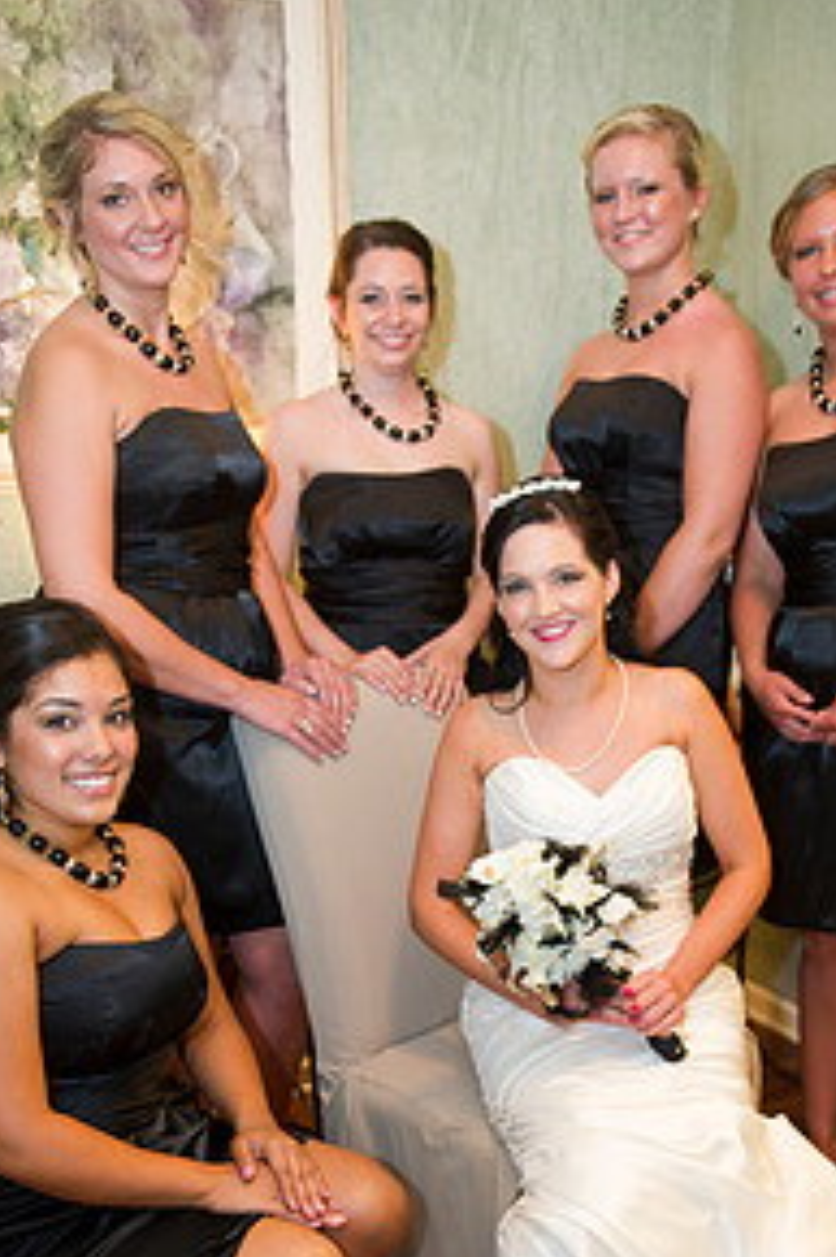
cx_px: 483
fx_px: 1569
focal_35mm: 45
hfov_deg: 29.8
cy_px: 889
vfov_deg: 42.7
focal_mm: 29
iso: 800
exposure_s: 1/80
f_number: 2.8
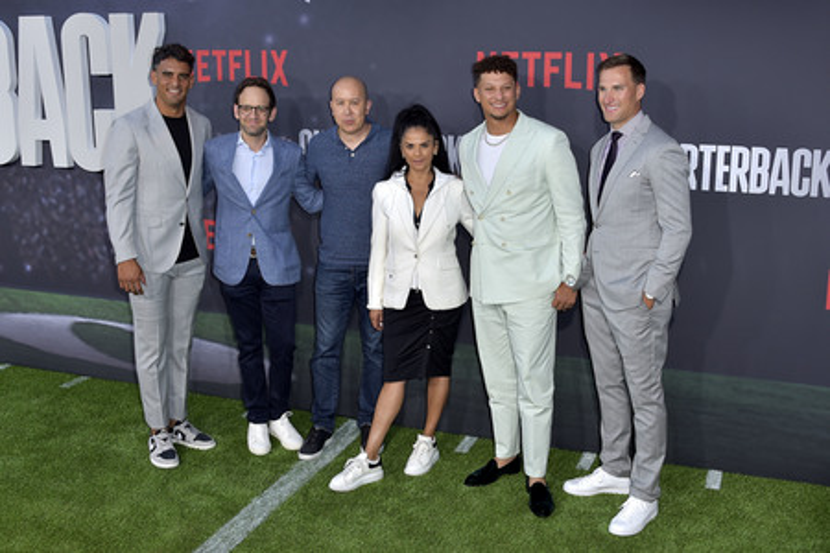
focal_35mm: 32
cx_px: 415
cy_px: 276
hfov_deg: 58.7
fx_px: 738
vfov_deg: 41.1
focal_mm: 32
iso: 400
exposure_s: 1/250
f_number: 6.3
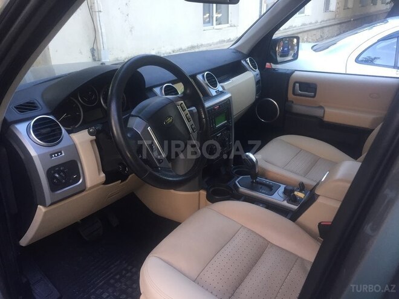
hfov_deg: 61.7
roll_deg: +0.0
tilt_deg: -23.3
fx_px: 334
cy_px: 150
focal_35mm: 29
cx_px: 200
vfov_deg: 48.2
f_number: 2.2
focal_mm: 4.15
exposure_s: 1/33
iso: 50
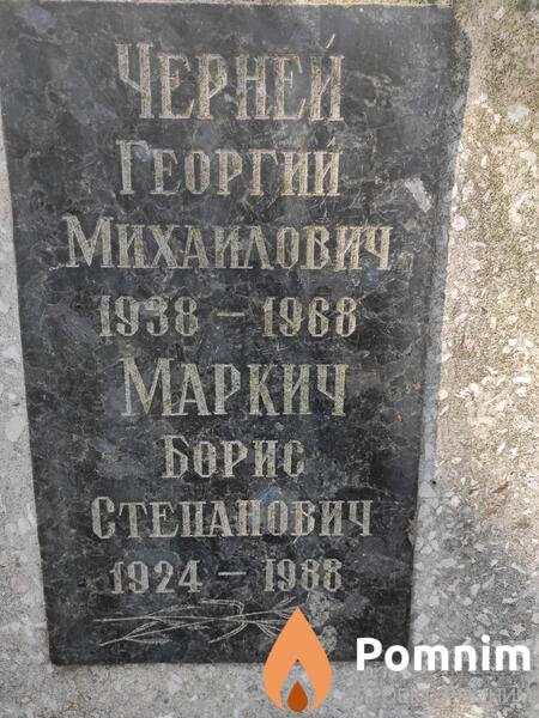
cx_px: 270
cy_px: 359
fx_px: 519
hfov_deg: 54.9
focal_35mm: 25
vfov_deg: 69.4
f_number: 1.89
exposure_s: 1/100
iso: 120
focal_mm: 5.43
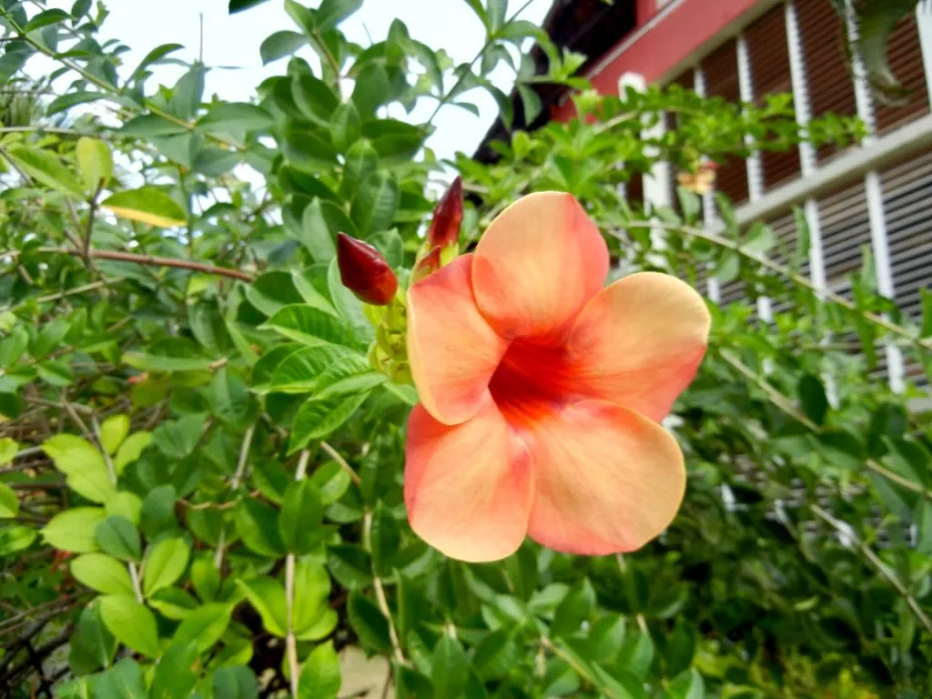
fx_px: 808
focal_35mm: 30
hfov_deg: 60.0
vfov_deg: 46.8
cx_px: 466
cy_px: 350
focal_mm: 5.4
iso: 160
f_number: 3.5
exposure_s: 1/136
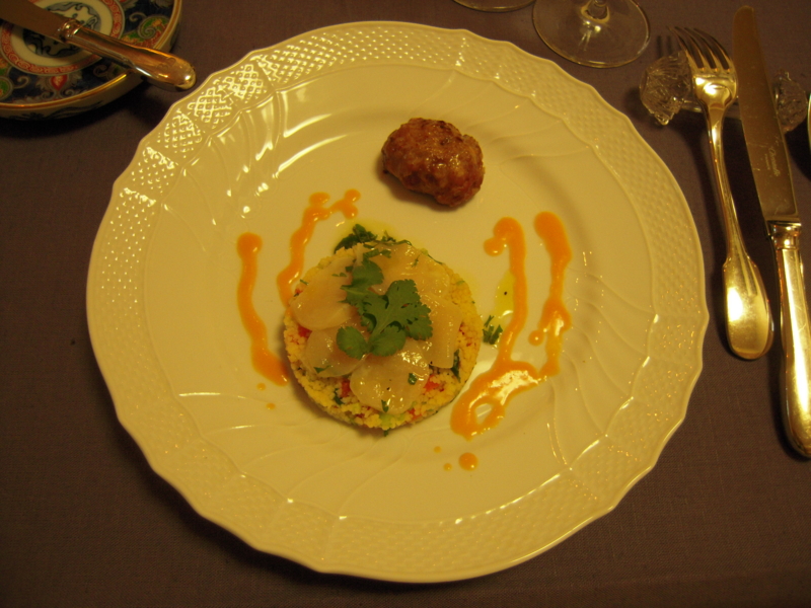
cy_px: 304
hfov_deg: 63.4
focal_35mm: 28
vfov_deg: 49.7
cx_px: 406
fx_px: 656
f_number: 2.7
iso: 200
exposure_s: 1/50
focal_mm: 5
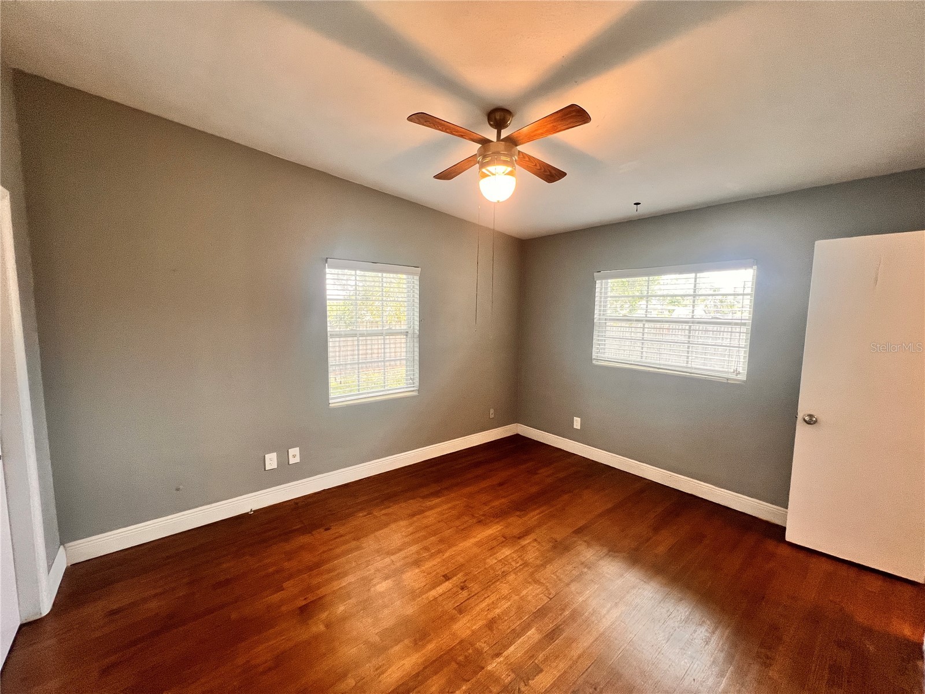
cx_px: 462
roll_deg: -0.9
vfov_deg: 89.9
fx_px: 347
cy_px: 347
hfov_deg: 106.2
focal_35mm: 13
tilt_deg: -5.7
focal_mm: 1.57
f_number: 1.8
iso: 200
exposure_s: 1/120
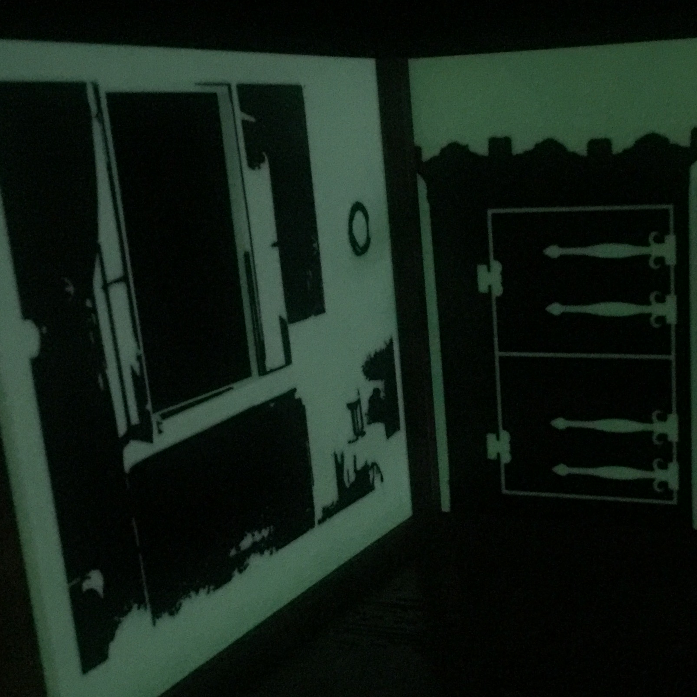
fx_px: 1185
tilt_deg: -16.5
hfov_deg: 32.1
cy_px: 467
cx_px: 527
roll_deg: +1.5
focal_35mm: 52
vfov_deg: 32.5
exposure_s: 1/4
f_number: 2.2
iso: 500
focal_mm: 4.15
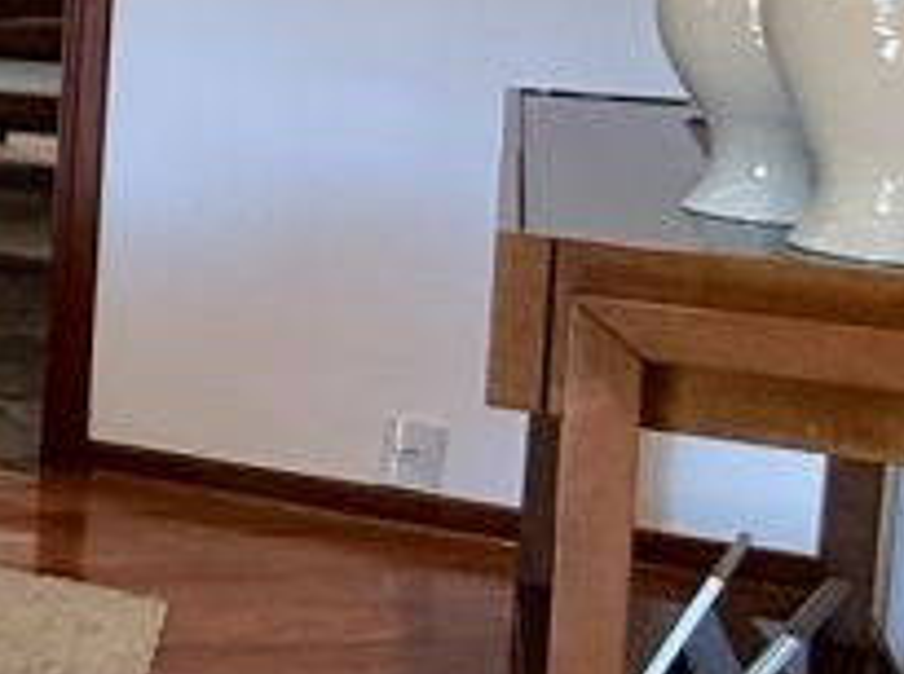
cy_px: -55
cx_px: -1453
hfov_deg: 13.6
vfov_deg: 17.8
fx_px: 2086
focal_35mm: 80
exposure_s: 1/120
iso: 160
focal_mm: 2.22
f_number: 2.2
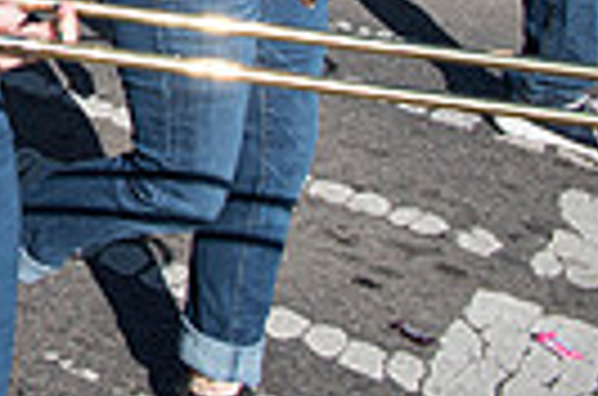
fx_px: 1740
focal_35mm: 105
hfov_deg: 16.1
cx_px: -522
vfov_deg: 11.4
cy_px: -466
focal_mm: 24
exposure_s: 1/1600
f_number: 4.5
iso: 250
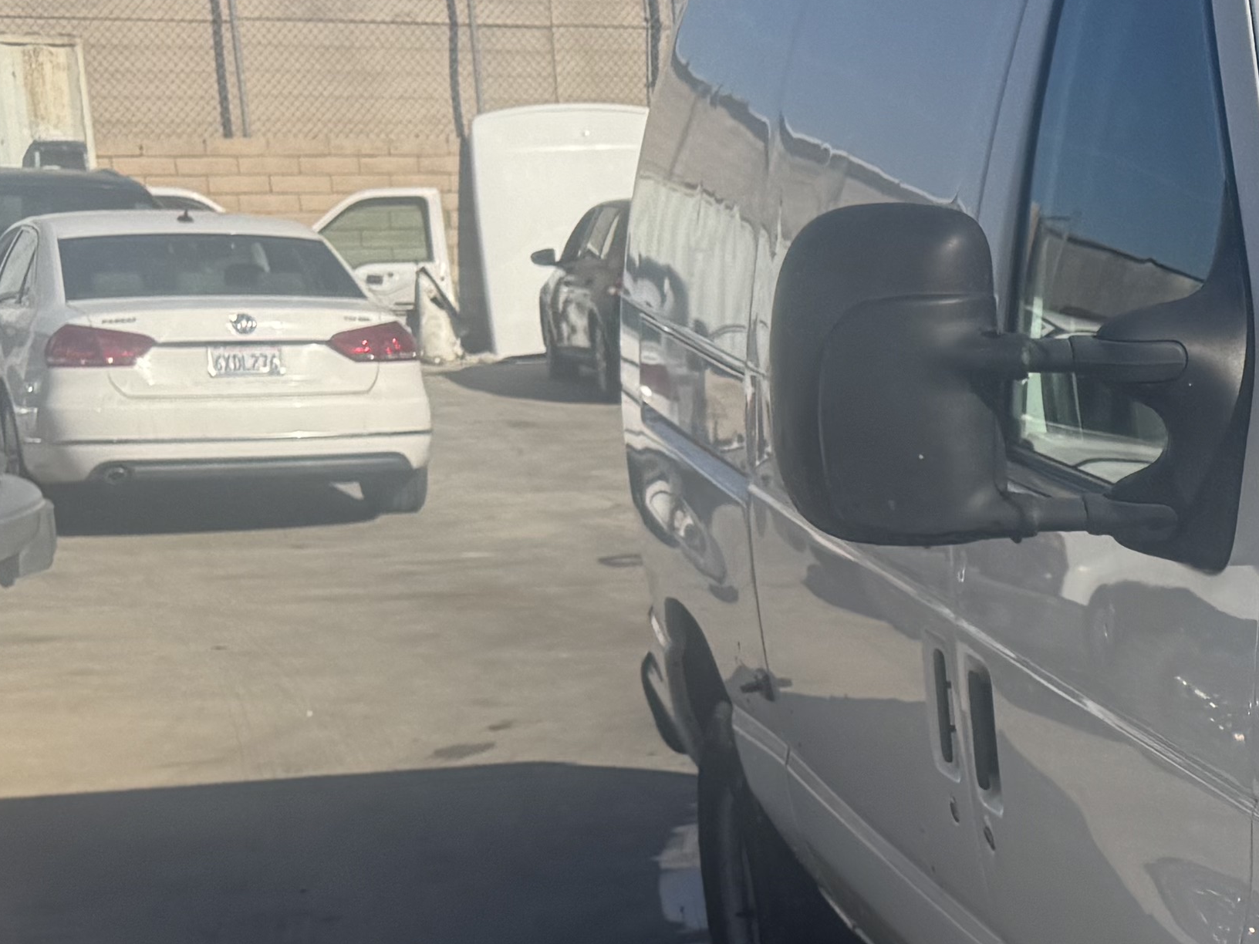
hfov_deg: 20.2
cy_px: 912
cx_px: 1861
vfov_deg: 17.2
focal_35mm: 84
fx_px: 3055
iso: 80
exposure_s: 1/7092
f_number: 1.78
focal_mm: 6.76
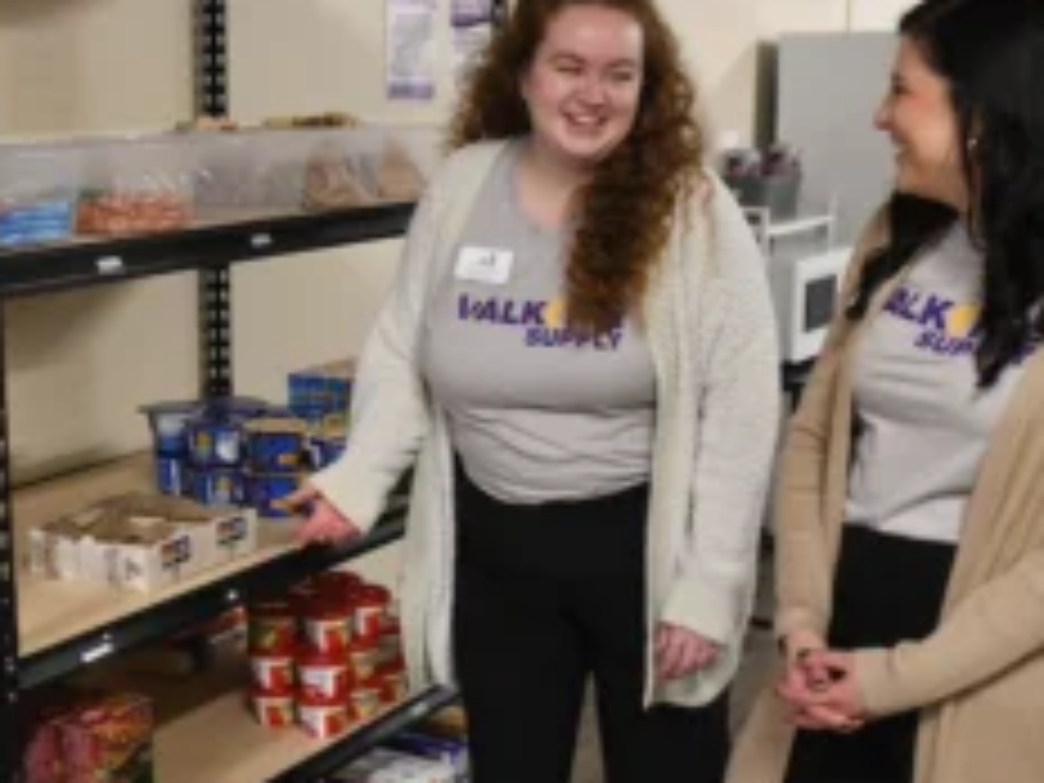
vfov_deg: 25.2
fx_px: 1749
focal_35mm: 58
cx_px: 342
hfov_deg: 32.9
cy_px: 443
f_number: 4.5
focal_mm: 35
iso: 5000
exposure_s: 1/125
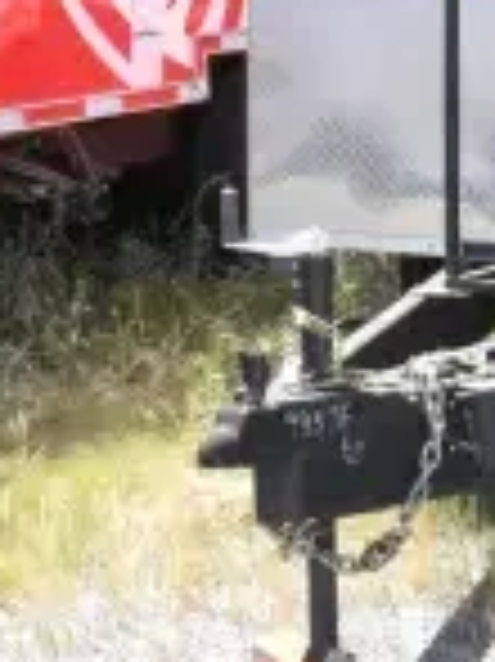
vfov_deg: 12.7
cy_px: -227
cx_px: 1017
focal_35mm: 150
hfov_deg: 9.2
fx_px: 2864
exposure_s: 1/1000
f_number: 16
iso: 6400
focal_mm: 25
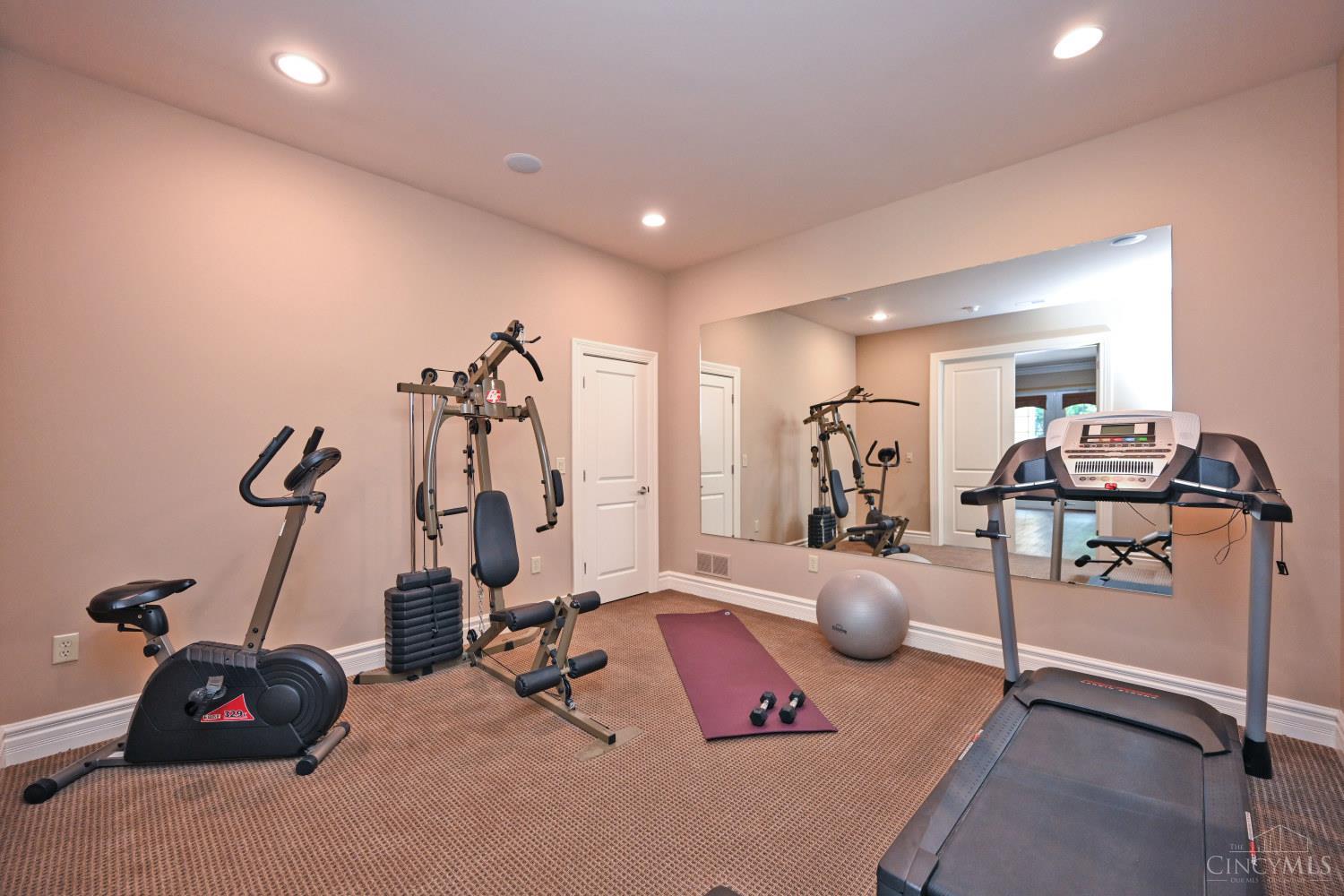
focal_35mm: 14
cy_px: 448
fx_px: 523
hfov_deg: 104.3
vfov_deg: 81.2
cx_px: 672
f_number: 4
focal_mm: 14
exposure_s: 1/60
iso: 1000
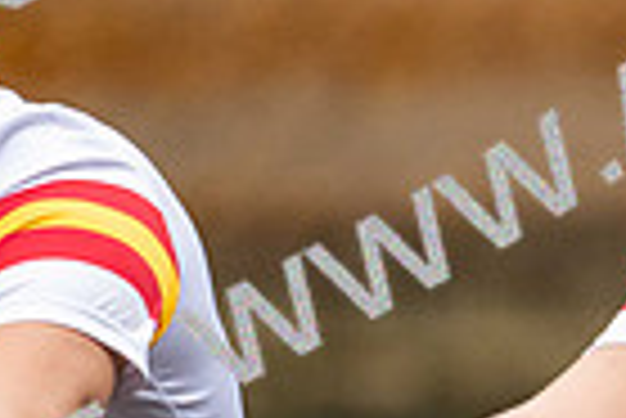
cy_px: 398
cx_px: 734
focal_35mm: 1666
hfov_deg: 1.2
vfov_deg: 0.8
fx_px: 29000
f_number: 4.5
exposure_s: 1/2500
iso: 3200
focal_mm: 400
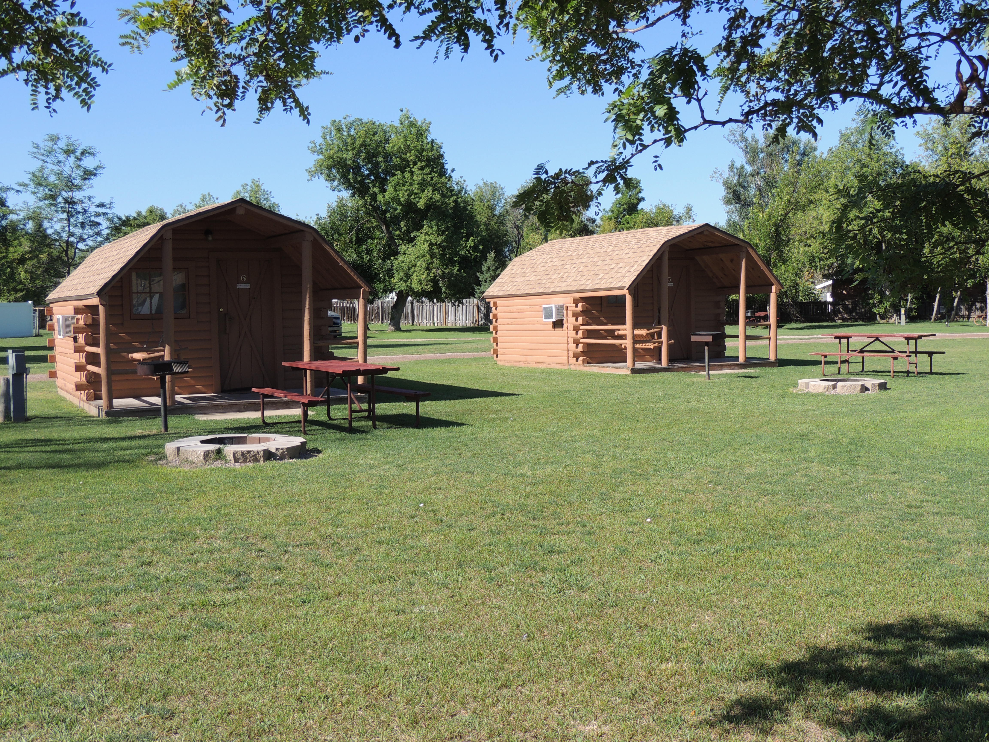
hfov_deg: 46.8
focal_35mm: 40
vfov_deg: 36.0
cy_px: 371
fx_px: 1143
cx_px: 494
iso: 100
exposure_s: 1/800
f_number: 3.3
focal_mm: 7.1
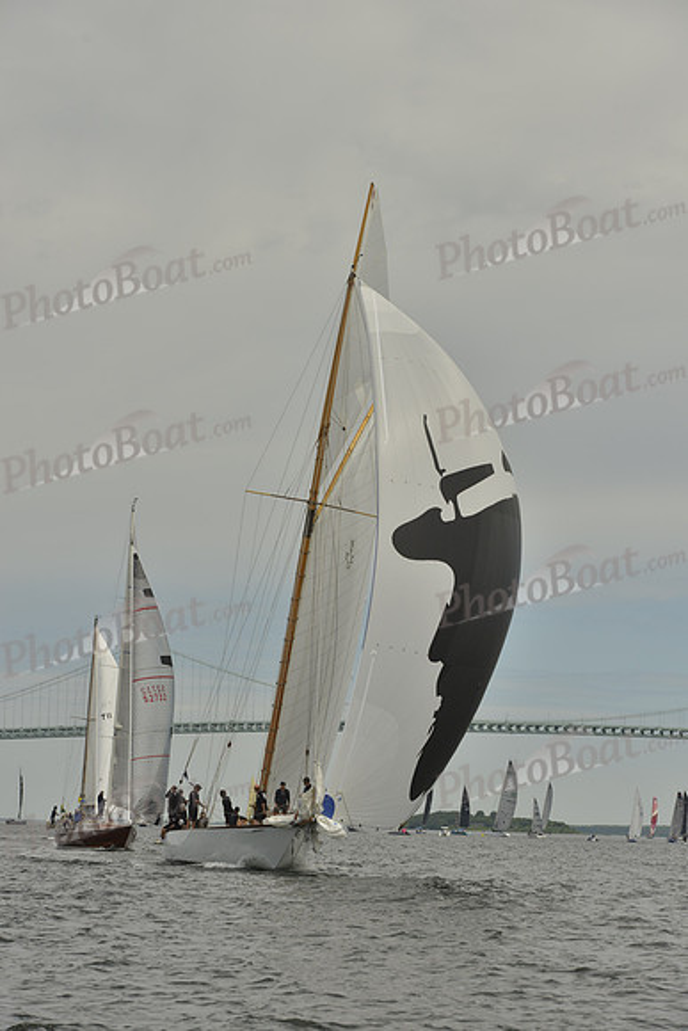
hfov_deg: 11.8
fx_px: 3323
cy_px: 516
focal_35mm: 116
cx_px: 344
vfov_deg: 17.6
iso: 280
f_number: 10
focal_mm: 116
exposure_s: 1/1600
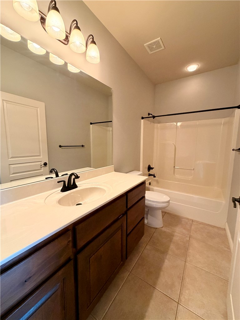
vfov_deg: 102.1
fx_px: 129
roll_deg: -0.3
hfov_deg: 85.7
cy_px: 160
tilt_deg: -6.9
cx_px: 120
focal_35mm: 14
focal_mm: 2.22
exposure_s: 1/60
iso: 500
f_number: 2.2
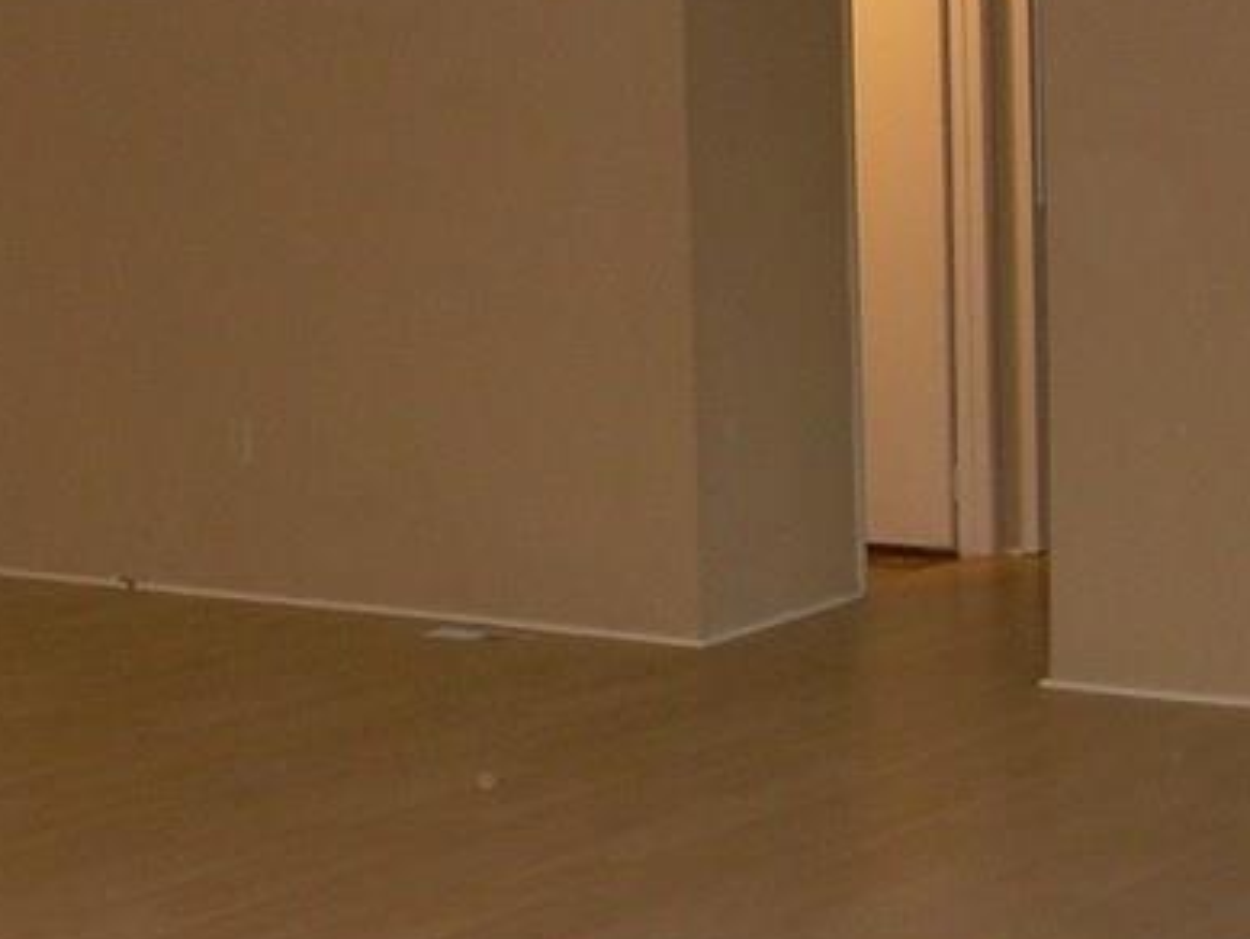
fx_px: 3612
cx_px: 286
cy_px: 212
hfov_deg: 19.5
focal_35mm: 100
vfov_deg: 14.7
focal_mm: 6.3
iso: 200
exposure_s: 1/60
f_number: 2.8
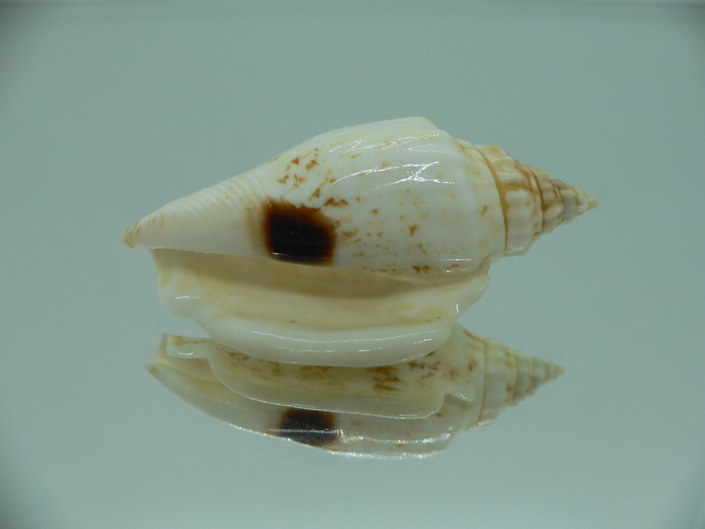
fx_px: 713
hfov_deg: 52.6
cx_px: 352
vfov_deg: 40.7
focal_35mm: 35
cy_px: 264
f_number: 2.8
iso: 80
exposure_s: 1/60
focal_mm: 4.6
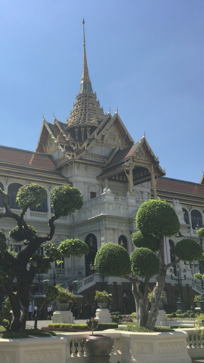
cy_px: 183
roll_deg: +0.4
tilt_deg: +15.5
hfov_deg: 27.3
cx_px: 46
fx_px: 414
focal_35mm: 43
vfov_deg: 47.4
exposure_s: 1/1451
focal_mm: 4.15
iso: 25
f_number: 2.2
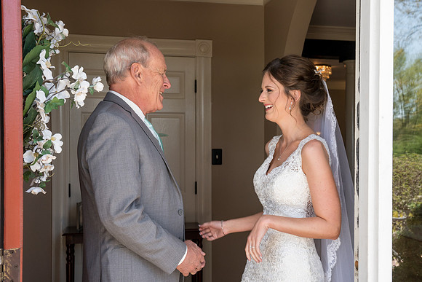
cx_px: 243
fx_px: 578
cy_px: 158
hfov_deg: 40.0
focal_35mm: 49
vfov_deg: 27.4
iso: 320
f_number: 5.6
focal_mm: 41
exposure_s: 1/200
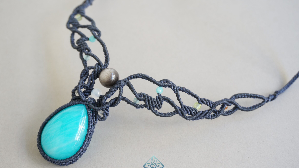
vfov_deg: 22.4
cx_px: 154
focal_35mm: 54
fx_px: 425
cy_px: 85
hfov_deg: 38.8
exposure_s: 1/30
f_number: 5
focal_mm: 31
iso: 400
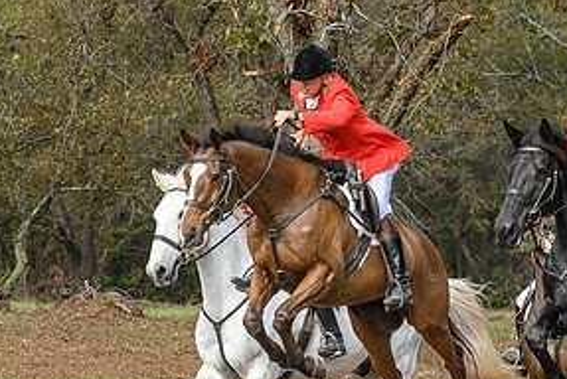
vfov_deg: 4.5
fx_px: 4824
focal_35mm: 306
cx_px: 211
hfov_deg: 6.7
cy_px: 262
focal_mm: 95
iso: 400
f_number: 6.3
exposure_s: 1/500
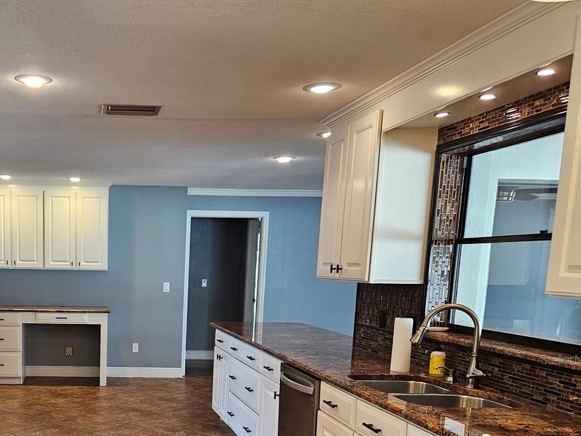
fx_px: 655
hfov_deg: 45.2
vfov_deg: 35.4
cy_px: 359
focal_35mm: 39
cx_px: 106
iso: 125
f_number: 1.8
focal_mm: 5.4
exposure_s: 1/120
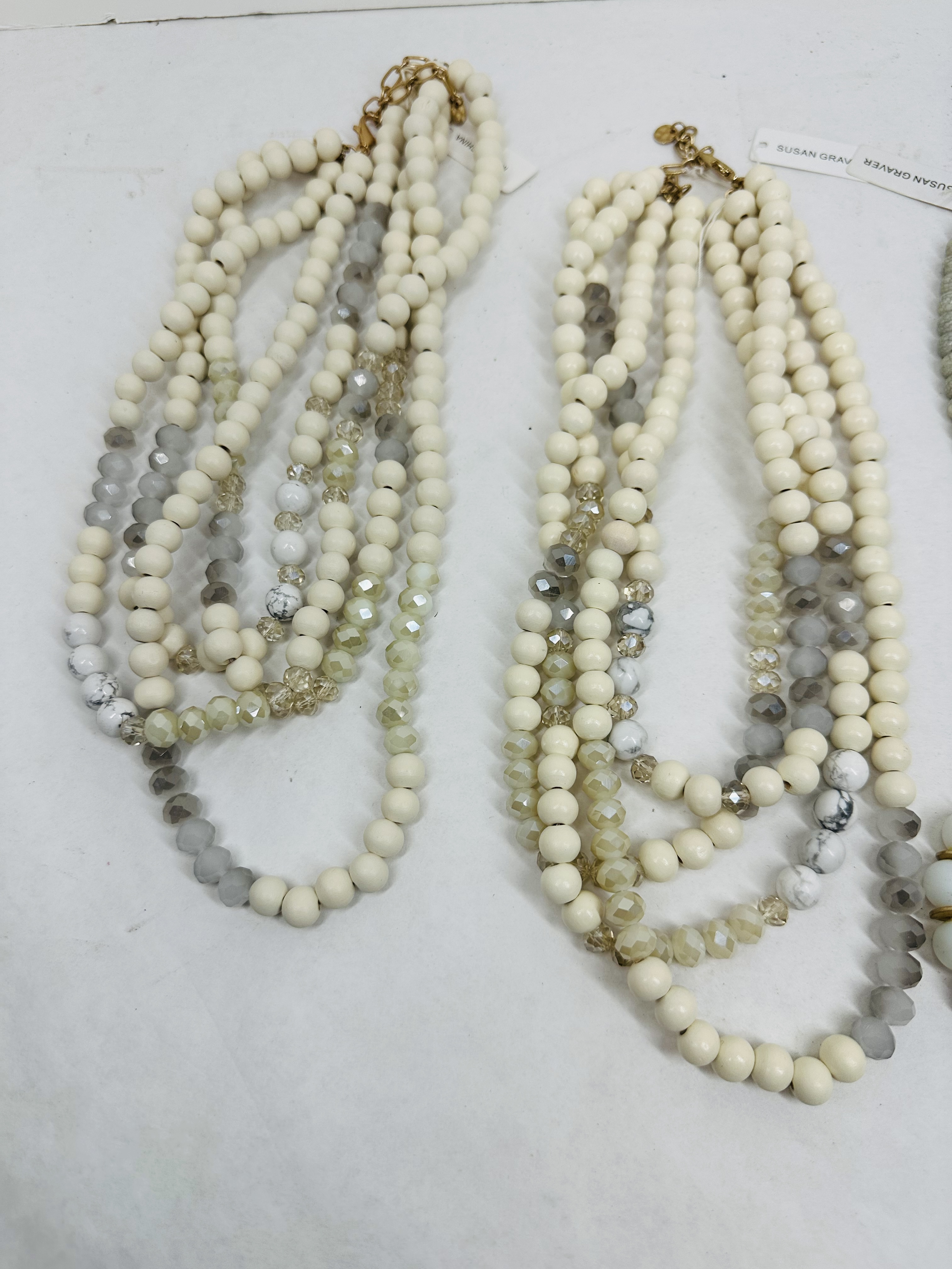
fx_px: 880
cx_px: 476
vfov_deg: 71.6
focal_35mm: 24
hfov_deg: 56.8
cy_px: 634
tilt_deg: -69.1
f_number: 1.78
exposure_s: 1/1587
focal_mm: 6.86
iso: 80
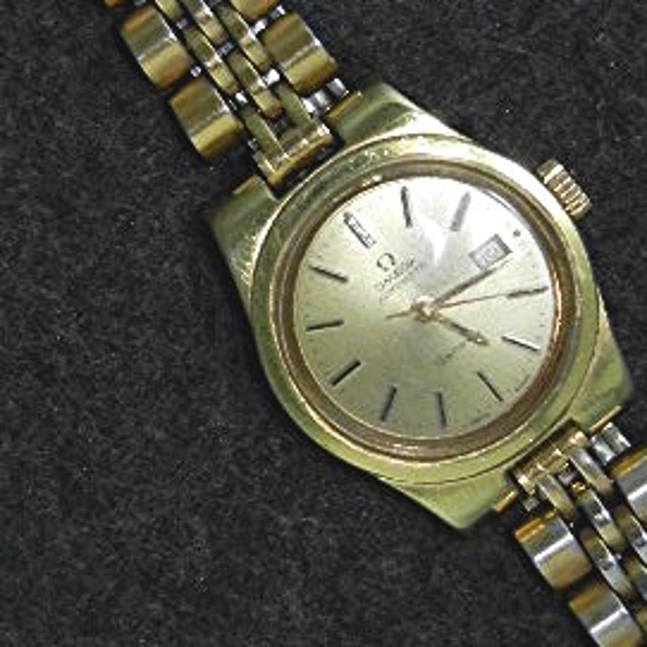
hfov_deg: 14.2
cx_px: 325
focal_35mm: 123
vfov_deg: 14.2
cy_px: 212
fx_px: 2601
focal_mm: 10.6
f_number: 8
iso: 645
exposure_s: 1/30
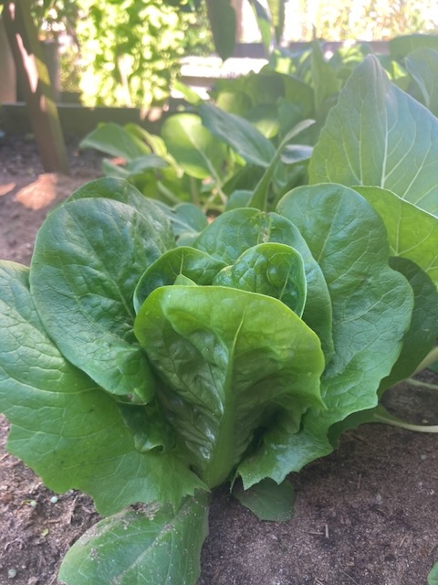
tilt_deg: -28.9
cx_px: 219
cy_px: 292
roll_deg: +0.7
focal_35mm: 28
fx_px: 472
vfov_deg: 63.4
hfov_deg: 49.7
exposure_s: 1/121
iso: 40
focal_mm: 3.99
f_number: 1.8
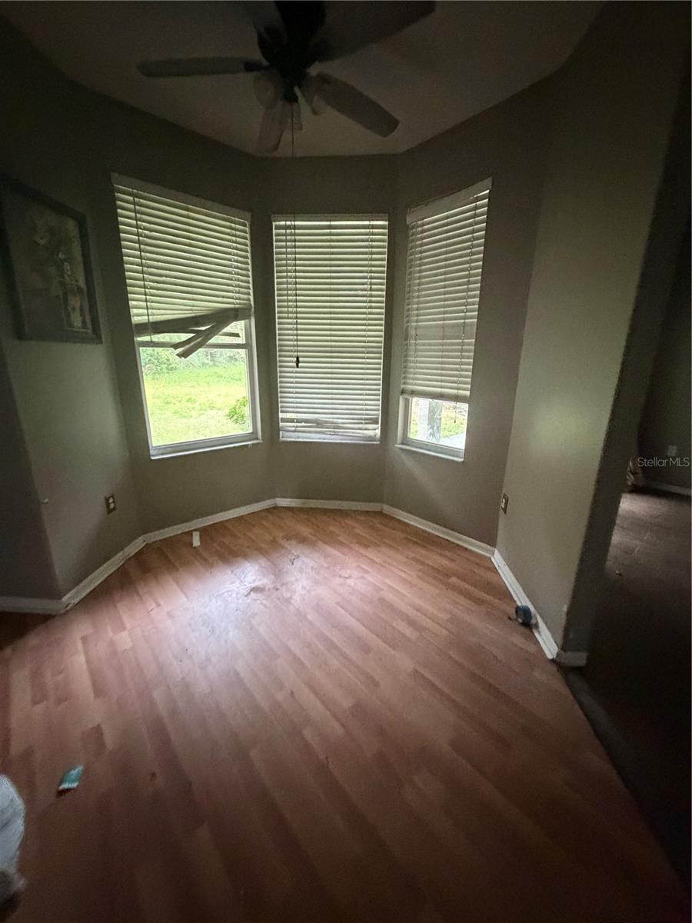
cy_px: 462
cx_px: 346
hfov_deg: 85.7
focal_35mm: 14
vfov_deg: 102.1
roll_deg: -3.6
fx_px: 373
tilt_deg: -14.6
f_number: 2.2
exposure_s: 1/48
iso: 1250
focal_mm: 2.22
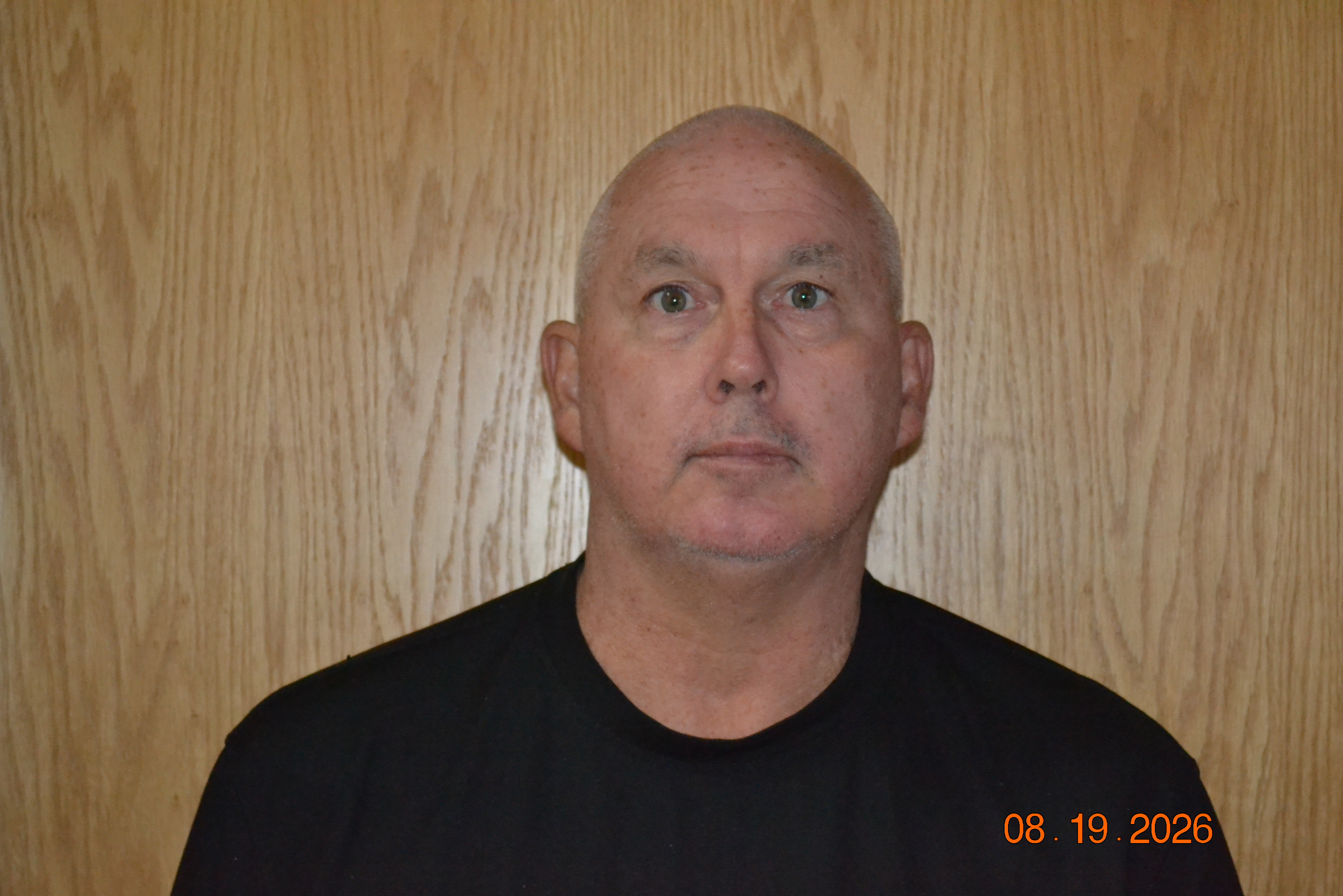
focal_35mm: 82
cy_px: 448
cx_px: 672
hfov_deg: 24.6
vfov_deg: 16.6
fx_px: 3077
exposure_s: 1/60
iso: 3200
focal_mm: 55
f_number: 5.6
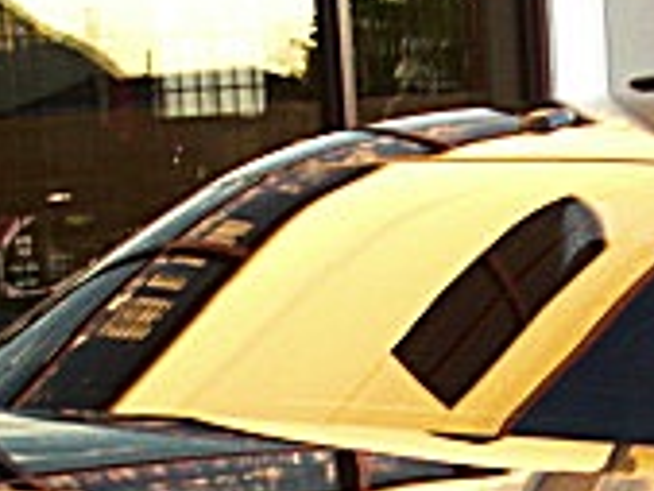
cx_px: 604
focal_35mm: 136
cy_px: 750
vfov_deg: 10.5
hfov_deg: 14.3
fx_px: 2571
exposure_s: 1/60
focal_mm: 6.3
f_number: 2.8
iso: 200
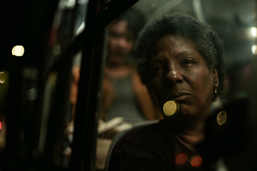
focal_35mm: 50
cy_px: 86
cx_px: 128
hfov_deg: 39.6
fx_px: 357
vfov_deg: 27.0
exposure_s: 1/160
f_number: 1.4
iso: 1250
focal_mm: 50
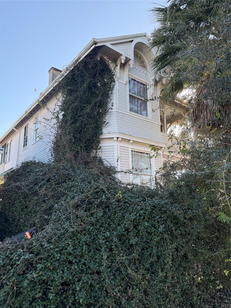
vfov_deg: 71.6
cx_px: 116
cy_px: 154
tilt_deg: +12.3
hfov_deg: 56.8
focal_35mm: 24
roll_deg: +1.0
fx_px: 214
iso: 100
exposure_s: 1/979
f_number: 1.78
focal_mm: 6.76
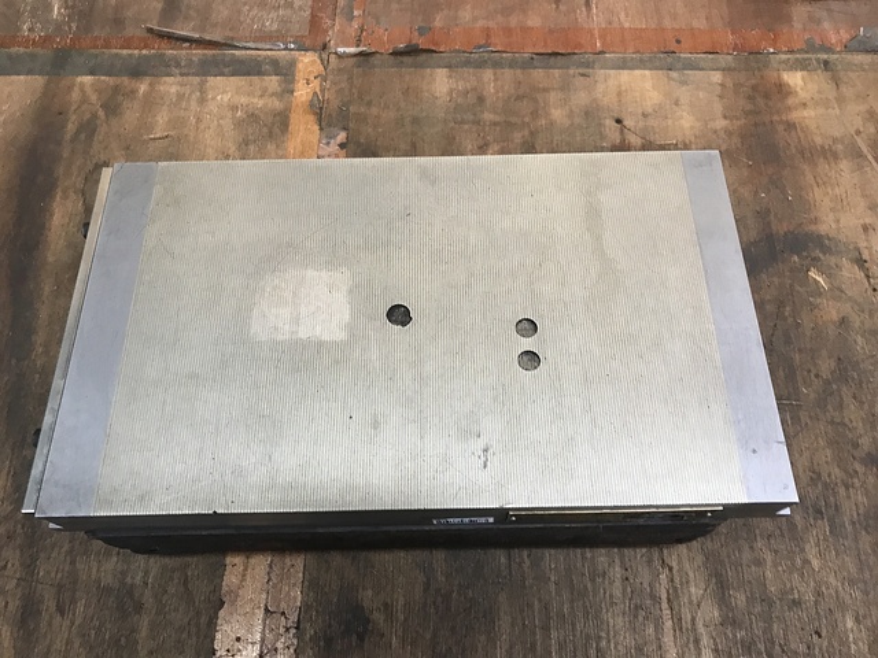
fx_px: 710
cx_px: 439
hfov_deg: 63.4
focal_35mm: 28
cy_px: 329
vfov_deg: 49.7
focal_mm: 3.99
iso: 40
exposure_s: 1/20
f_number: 1.8
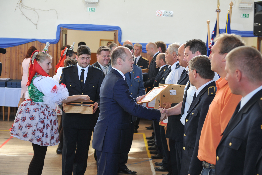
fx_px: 509
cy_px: 88
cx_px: 131
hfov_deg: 28.9
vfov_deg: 19.4
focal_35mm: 70
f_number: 4.5
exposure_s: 1/80
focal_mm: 70
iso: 800
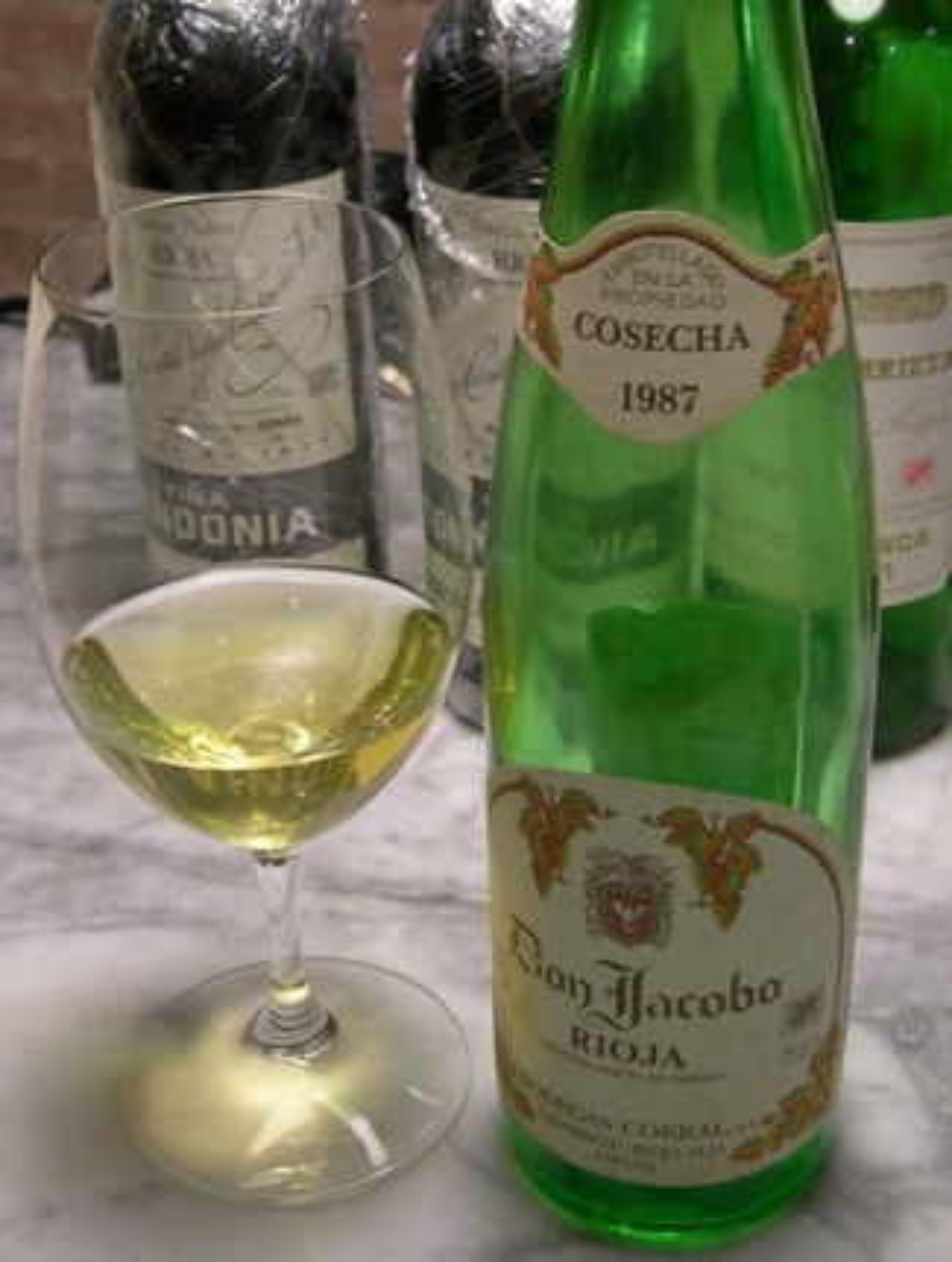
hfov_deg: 35.3
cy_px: 631
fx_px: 1498
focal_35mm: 41
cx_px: 476
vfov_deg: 45.7
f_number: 2.9
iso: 50
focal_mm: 8.5
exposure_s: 1/8.9
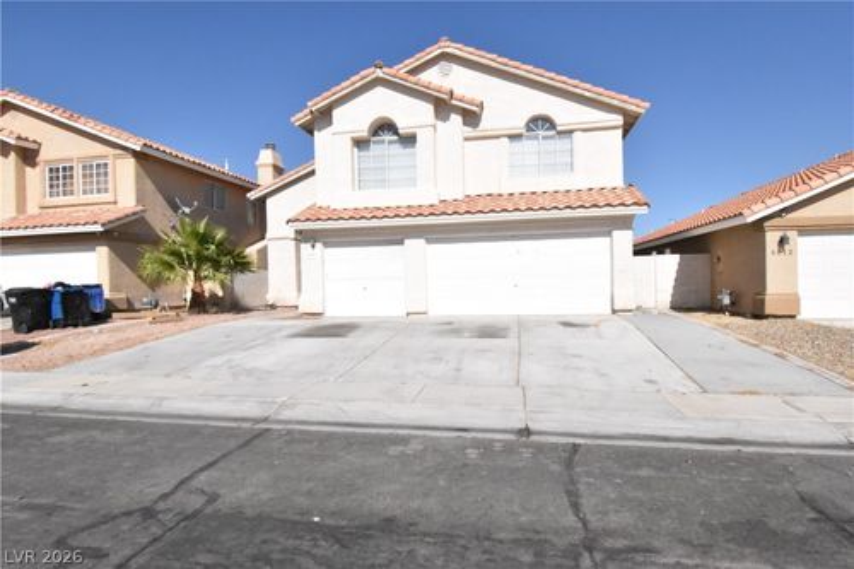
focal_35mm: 20
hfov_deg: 85.4
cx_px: 427
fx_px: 462
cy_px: 284
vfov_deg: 63.2
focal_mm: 13
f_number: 13
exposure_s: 1/4000
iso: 4000
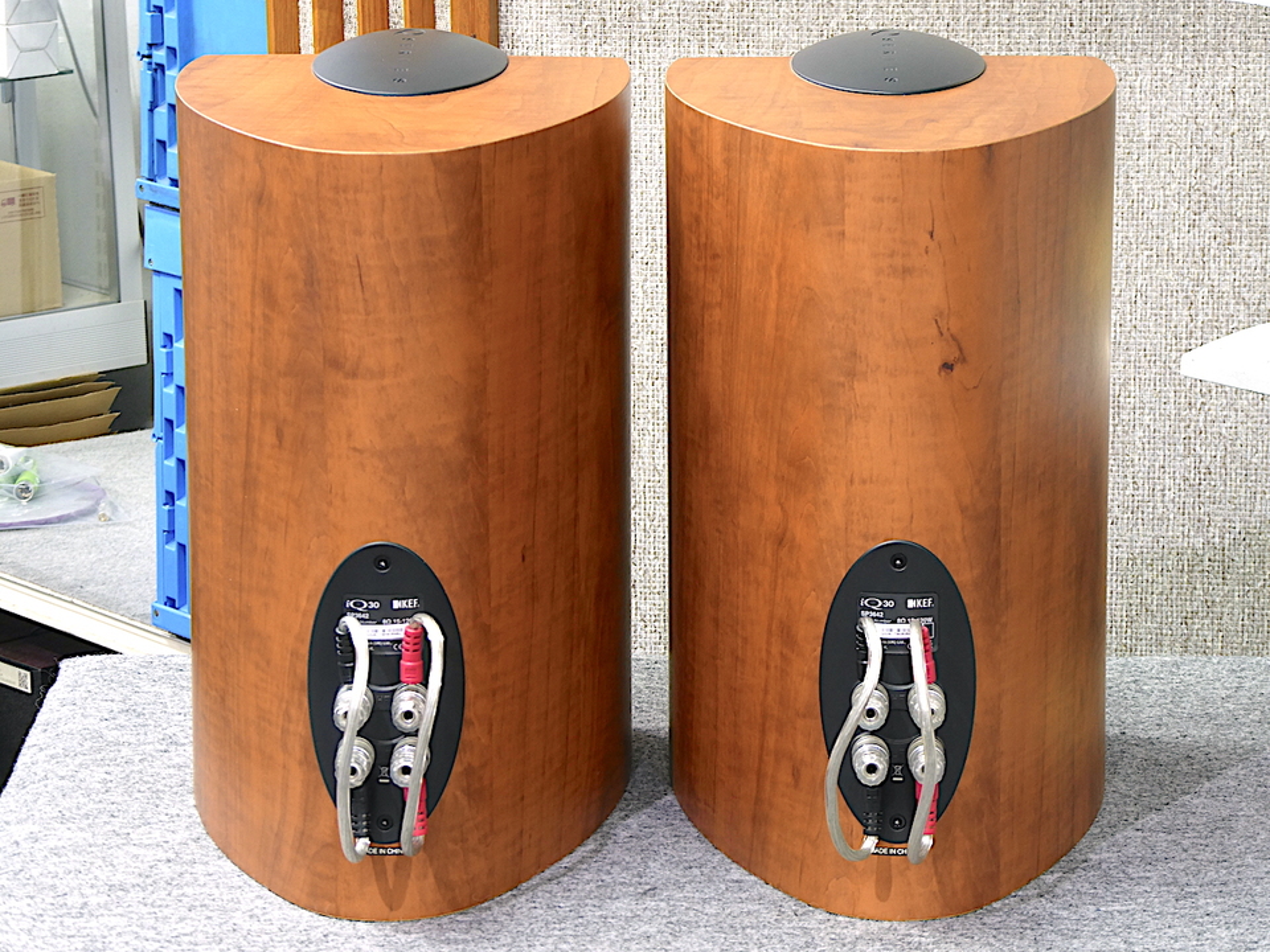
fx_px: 4219
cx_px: 635
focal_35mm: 115
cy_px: 476
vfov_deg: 12.9
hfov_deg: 17.1
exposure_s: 1/1.3
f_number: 5.1
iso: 100
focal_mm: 20.6
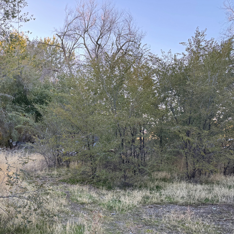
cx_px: 51
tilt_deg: -2.9
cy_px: 152
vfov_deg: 44.4
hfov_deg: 43.1
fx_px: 283
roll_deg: +1.0
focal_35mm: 37
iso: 100
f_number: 1.78
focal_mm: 6.76
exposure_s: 1/164
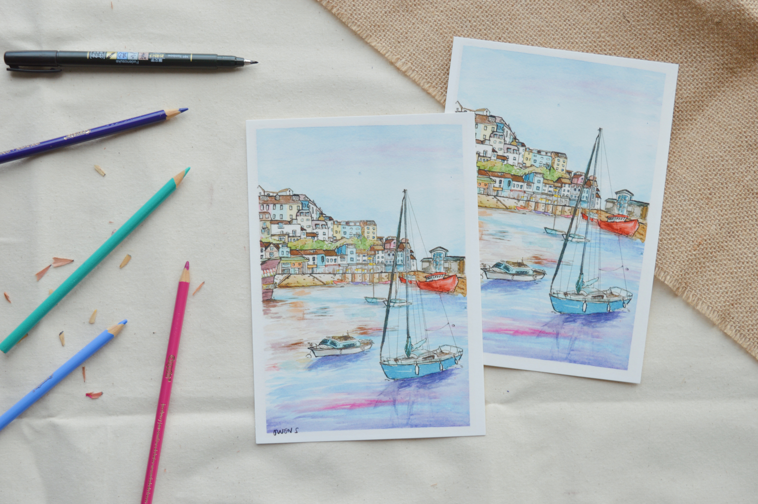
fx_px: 1073
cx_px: 379
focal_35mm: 51
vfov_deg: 26.4
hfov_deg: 38.9
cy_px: 252
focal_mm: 34
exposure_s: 1/125
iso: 220
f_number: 5.6
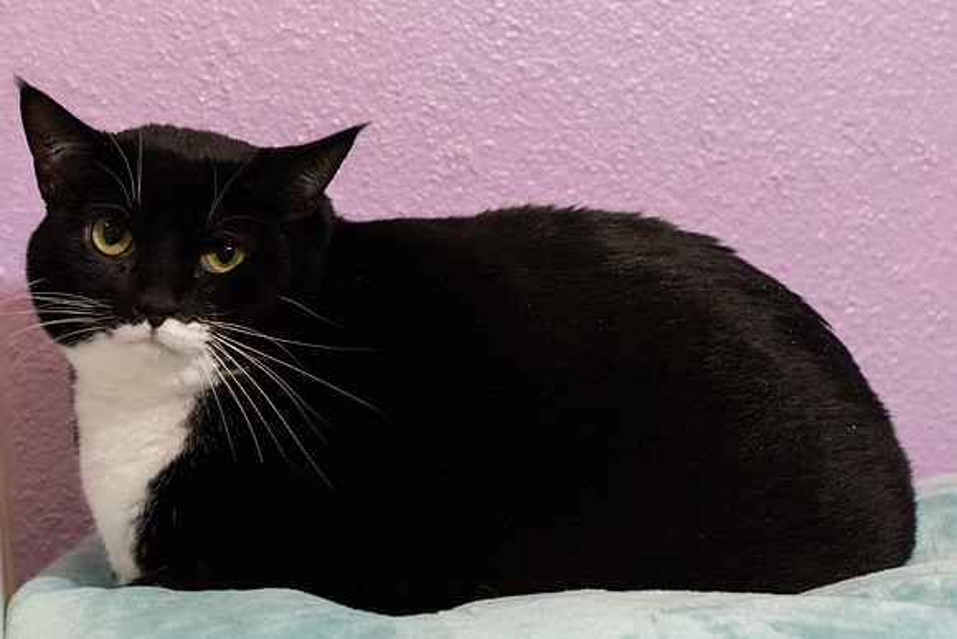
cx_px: 202
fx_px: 2421
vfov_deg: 15.0
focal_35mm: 91
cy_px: 252
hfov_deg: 22.1
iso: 3200
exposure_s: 1/100
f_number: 5
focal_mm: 50
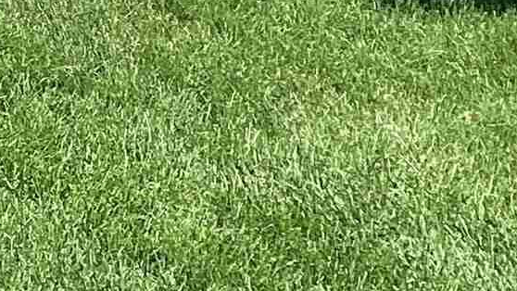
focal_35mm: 186
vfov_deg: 6.0
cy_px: -598
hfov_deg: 10.1
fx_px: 2550
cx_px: -722
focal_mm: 3.3
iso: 25
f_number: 2.4
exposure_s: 1/431
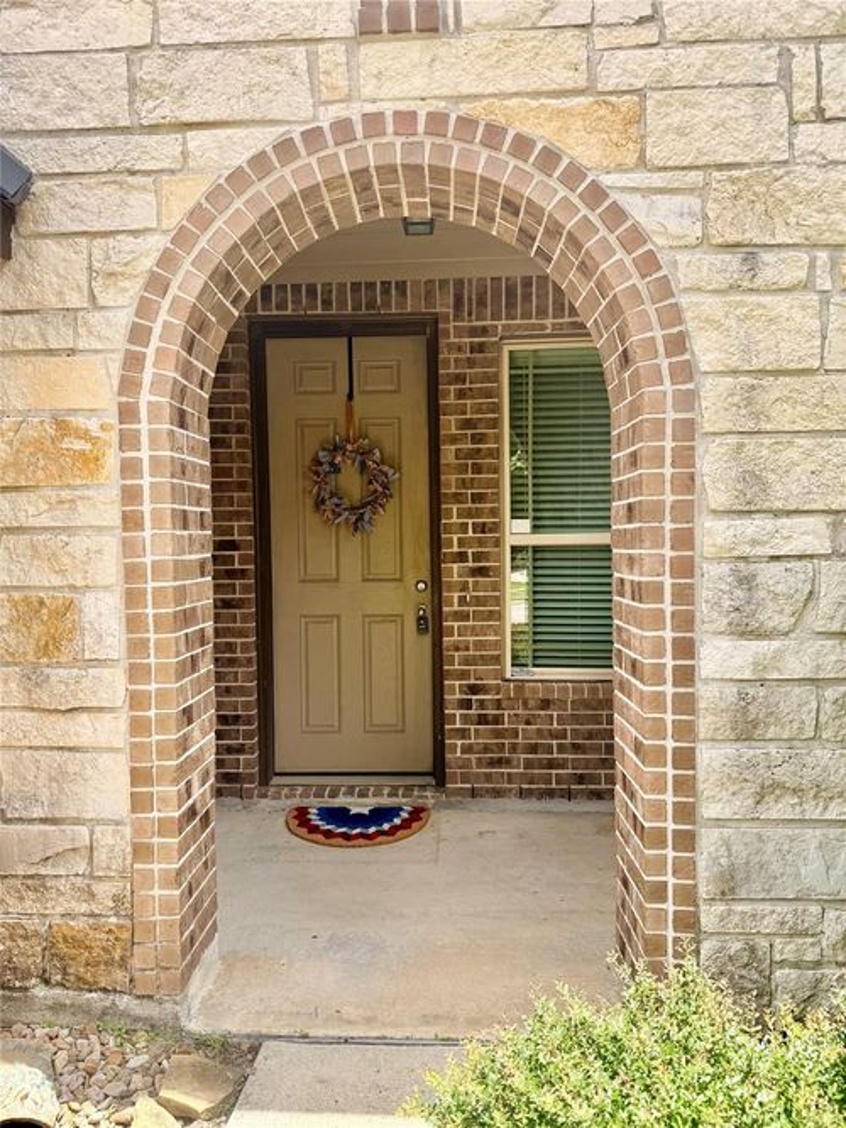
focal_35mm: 24
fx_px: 782
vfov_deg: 71.6
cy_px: 564
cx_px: 423
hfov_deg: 56.8
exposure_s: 1/1337
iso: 80
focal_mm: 6.76
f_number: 1.78
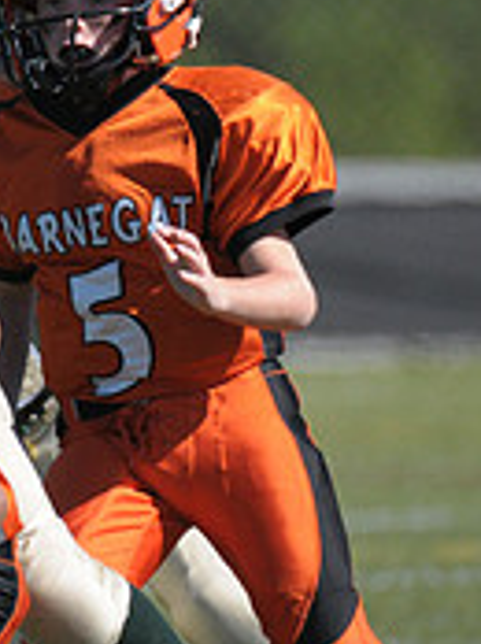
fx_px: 35715
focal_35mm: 1923
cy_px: 328
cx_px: -481
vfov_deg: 1.0
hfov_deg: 0.8
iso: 640
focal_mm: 400
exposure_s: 1/3200
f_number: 4
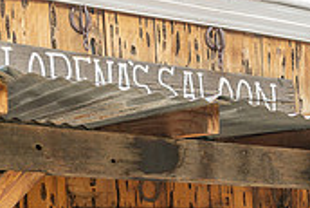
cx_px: 281
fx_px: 698
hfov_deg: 24.3
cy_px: 339
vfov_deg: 15.2
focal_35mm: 81
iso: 320
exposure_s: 1/160
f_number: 3.5
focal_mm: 24
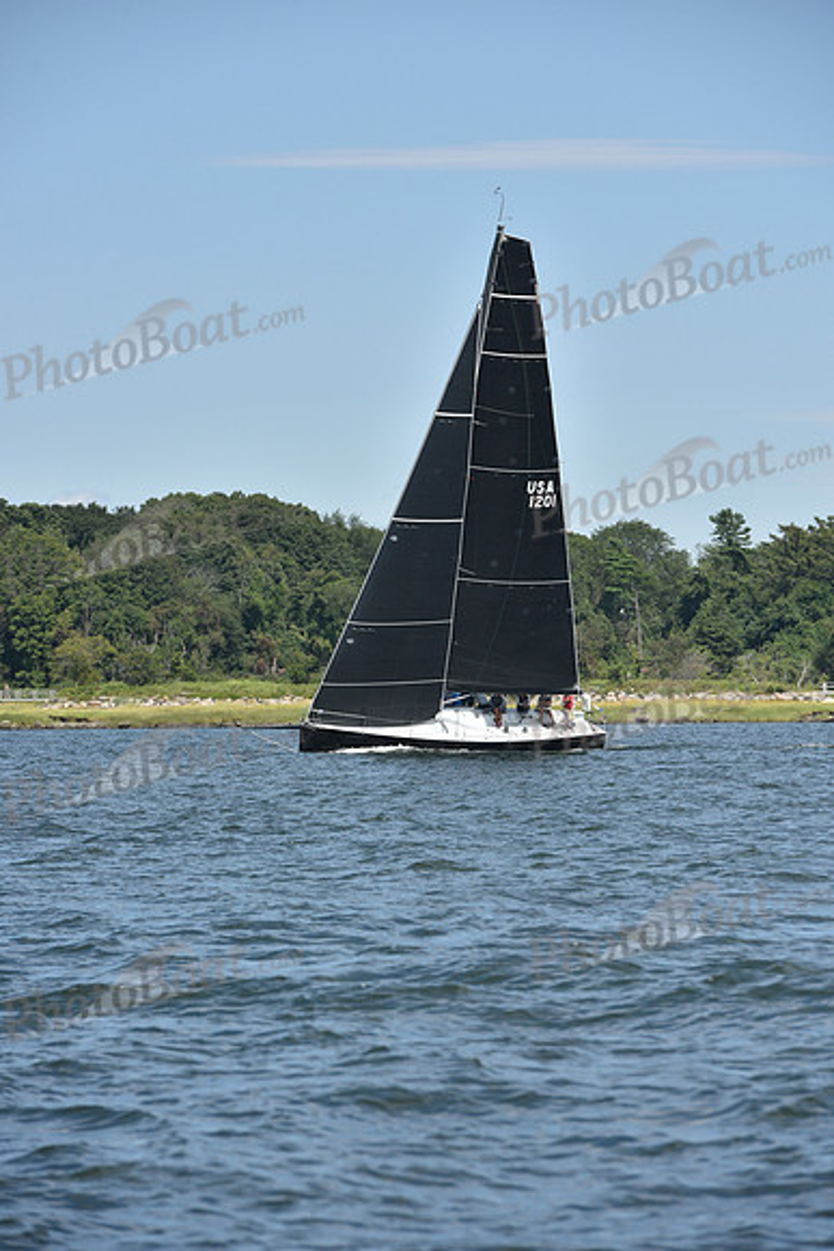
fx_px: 6945
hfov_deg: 6.9
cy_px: 626
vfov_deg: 10.3
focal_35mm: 200
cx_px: 417
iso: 320
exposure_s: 1/1000
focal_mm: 200
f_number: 9
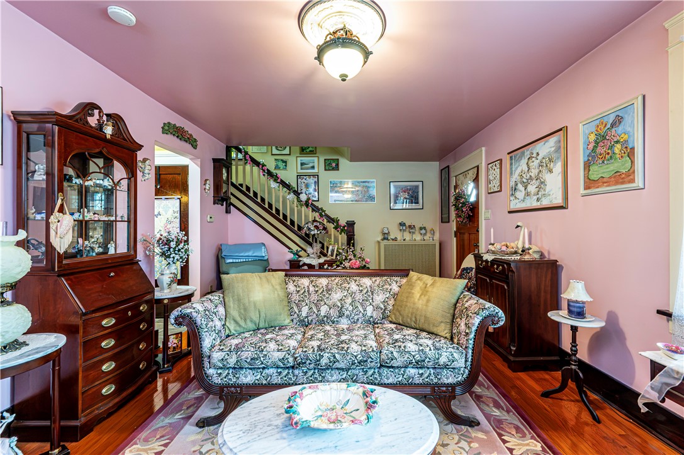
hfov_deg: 104.3
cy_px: 228
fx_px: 266
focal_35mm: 14
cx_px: 342
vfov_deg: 81.1
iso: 2500
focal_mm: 14
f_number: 8
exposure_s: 1/20
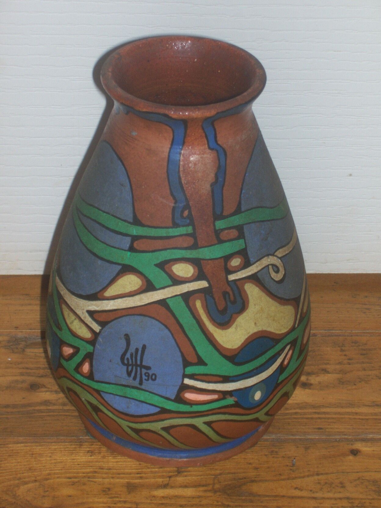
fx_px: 1497
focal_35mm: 102
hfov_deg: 14.5
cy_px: 254
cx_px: 190
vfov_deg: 19.3
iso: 80
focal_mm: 16.8
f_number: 4.6
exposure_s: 1/89.8
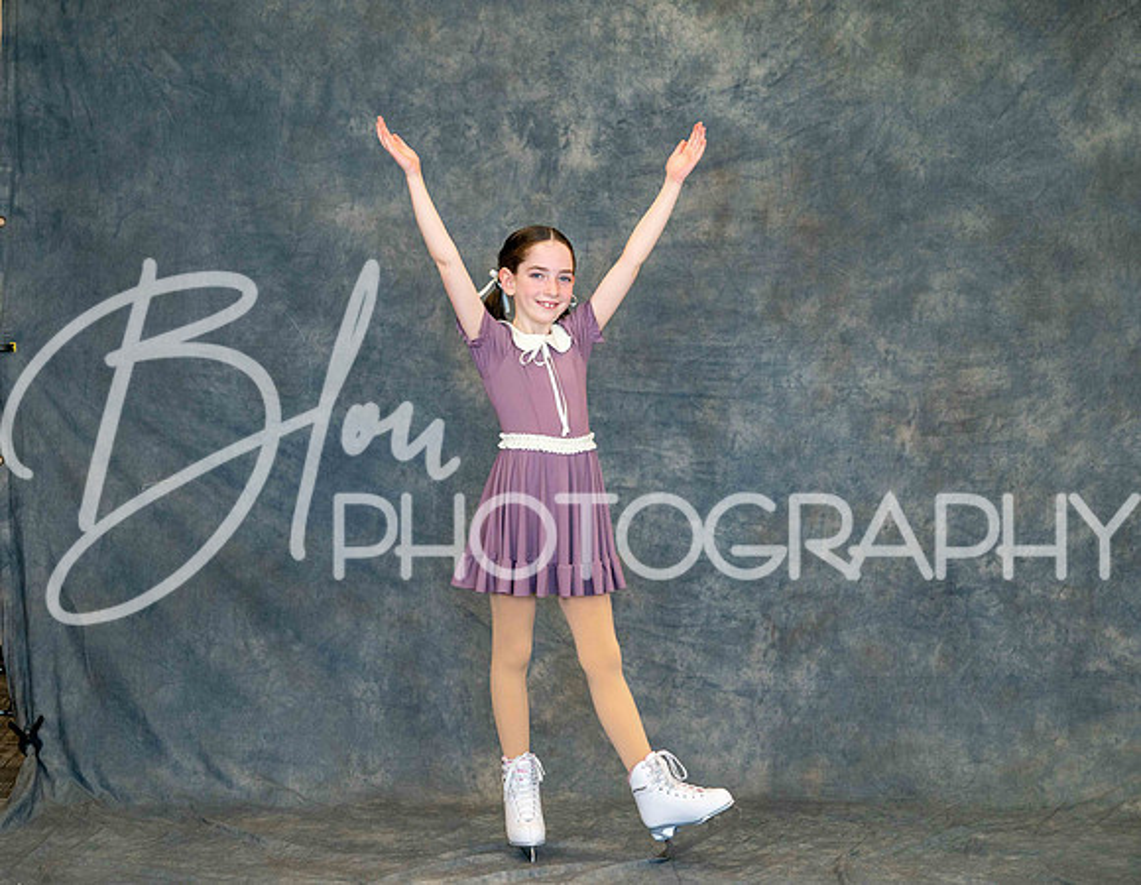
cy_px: 446
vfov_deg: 15.9
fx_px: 3164
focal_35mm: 95
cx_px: 533
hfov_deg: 20.4
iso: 2000
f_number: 3.2
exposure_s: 1/160
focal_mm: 85
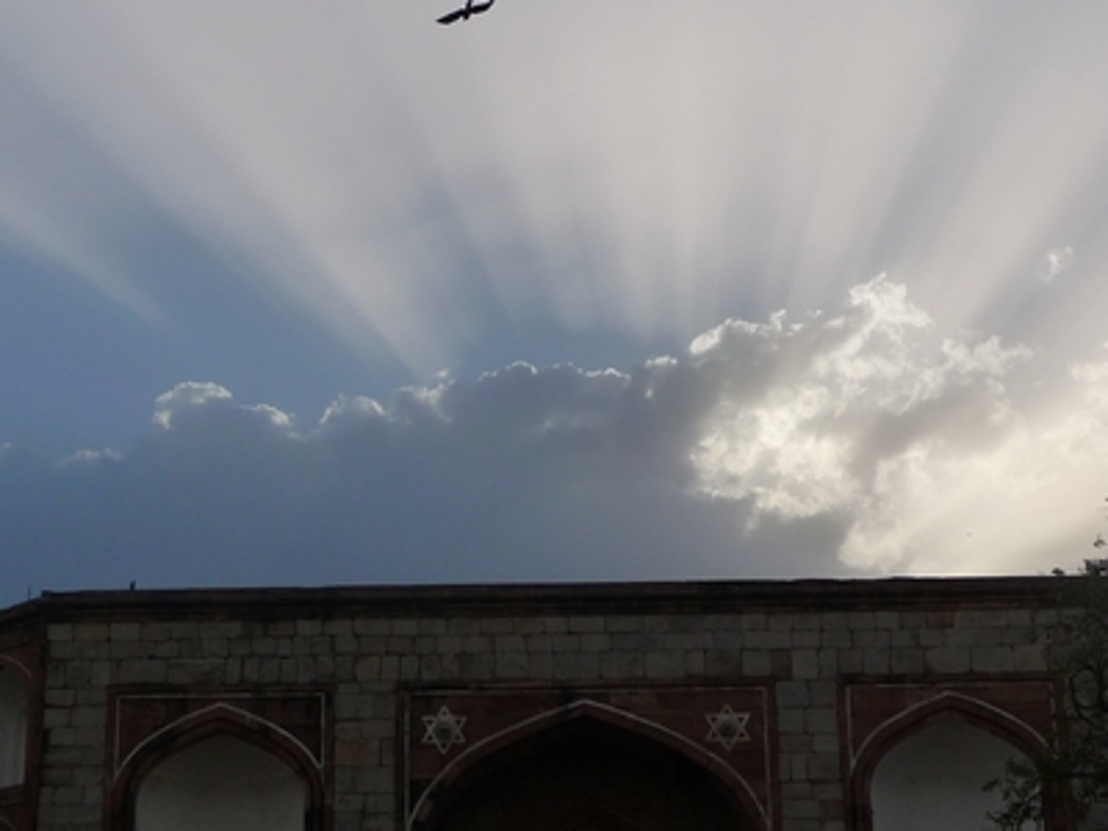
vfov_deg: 20.4
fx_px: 2305
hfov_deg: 27.0
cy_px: 416
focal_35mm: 72
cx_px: 554
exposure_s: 1/1000
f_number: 4
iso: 160
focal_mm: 7.1
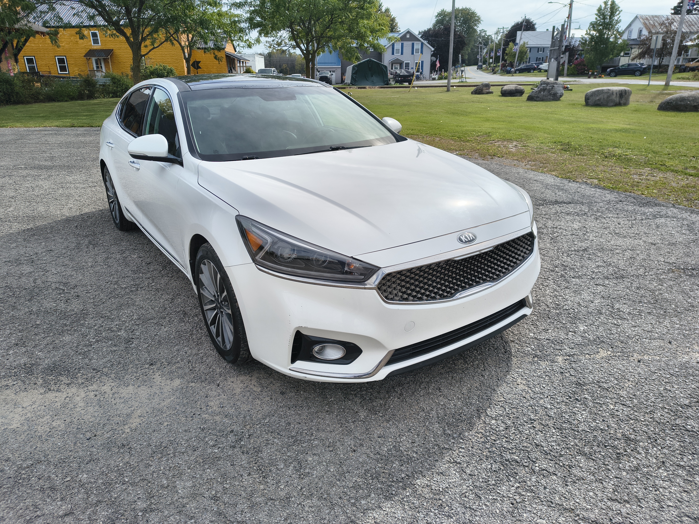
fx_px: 485
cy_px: 262
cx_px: 350
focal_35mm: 24
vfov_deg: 56.8
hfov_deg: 71.6
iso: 101
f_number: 1.8
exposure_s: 1/2597
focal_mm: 5.56
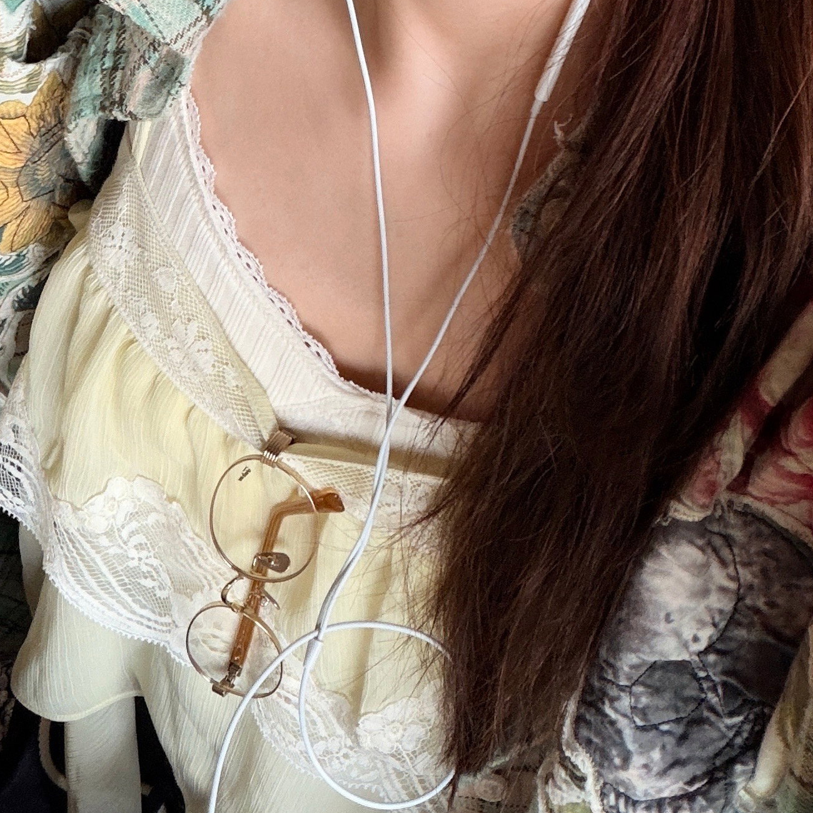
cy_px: 111
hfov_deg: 26.9
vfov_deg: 26.5
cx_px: 183
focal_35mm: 63
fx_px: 1674
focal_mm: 2.71
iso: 80
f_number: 1.9
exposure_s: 1/60
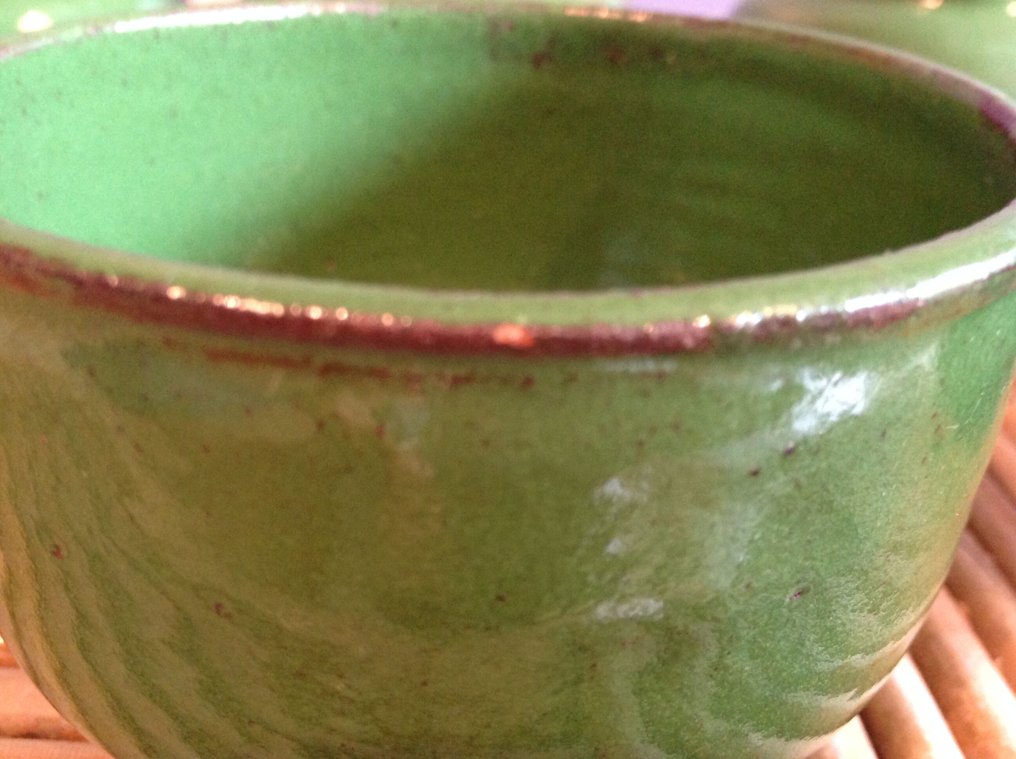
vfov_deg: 40.6
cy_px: 380
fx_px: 1026
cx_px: 508
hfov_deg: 52.7
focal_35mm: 35
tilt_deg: -27.0
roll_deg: -3.4
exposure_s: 1/17
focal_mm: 4.28
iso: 320
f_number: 2.4
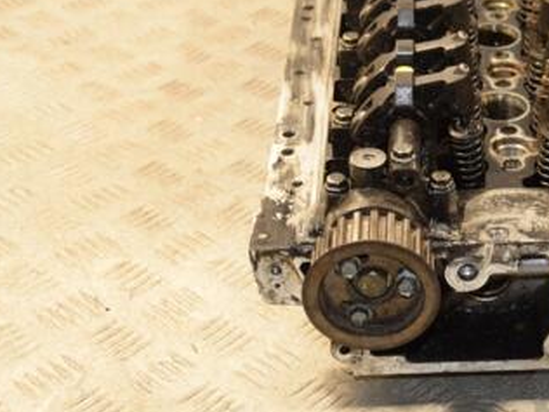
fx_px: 1475
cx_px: 502
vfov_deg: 15.9
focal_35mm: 93
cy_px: 162
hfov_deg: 20.6
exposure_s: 1/200
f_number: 5
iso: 800
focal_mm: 34
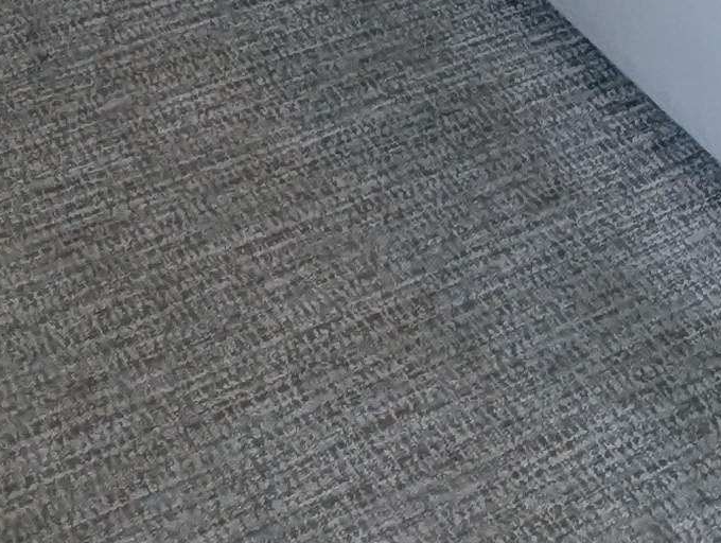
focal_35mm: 96
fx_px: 2002
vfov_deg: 11.6
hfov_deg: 20.3
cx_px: 529
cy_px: -899
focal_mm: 2.35
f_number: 2.2
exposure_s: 1/205
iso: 47
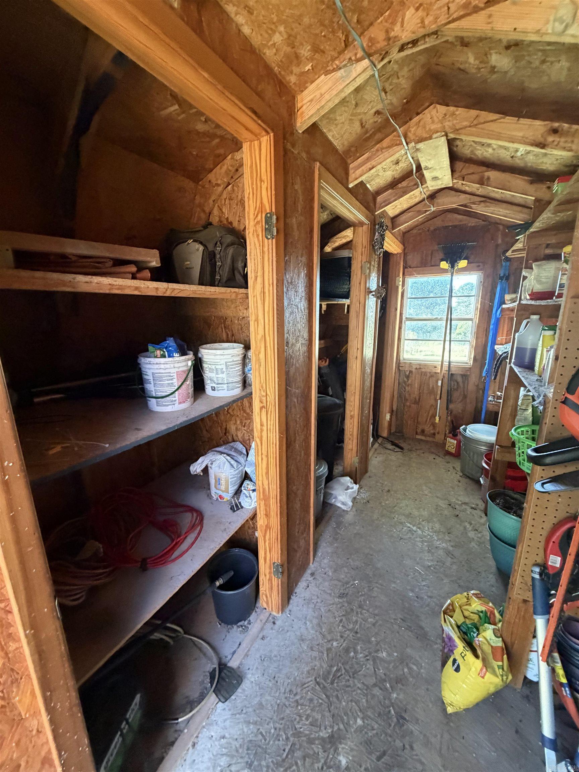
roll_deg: -0.7
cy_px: 386
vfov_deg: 102.1
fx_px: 312
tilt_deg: -12.2
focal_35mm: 14
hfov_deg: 85.7
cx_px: 290
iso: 500
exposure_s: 1/60
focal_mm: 2.22
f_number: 2.2
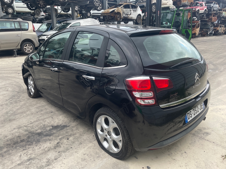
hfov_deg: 67.3
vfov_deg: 53.1
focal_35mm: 26
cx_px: 113
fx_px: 170
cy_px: 84
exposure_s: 1/121
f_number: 1.6
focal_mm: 4.2
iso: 50
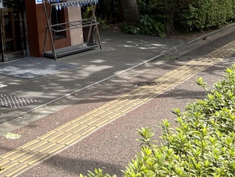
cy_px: -67
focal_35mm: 85
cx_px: -91
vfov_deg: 16.2
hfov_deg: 20.5
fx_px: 577
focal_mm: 5.7
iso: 50
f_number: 1.5
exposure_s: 1/738
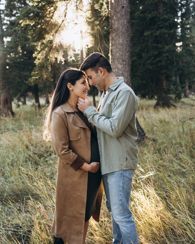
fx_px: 289
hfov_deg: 37.3
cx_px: 97
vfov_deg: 45.8
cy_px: 115
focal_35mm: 40
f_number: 2.5
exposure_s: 1/320
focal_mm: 35
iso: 250
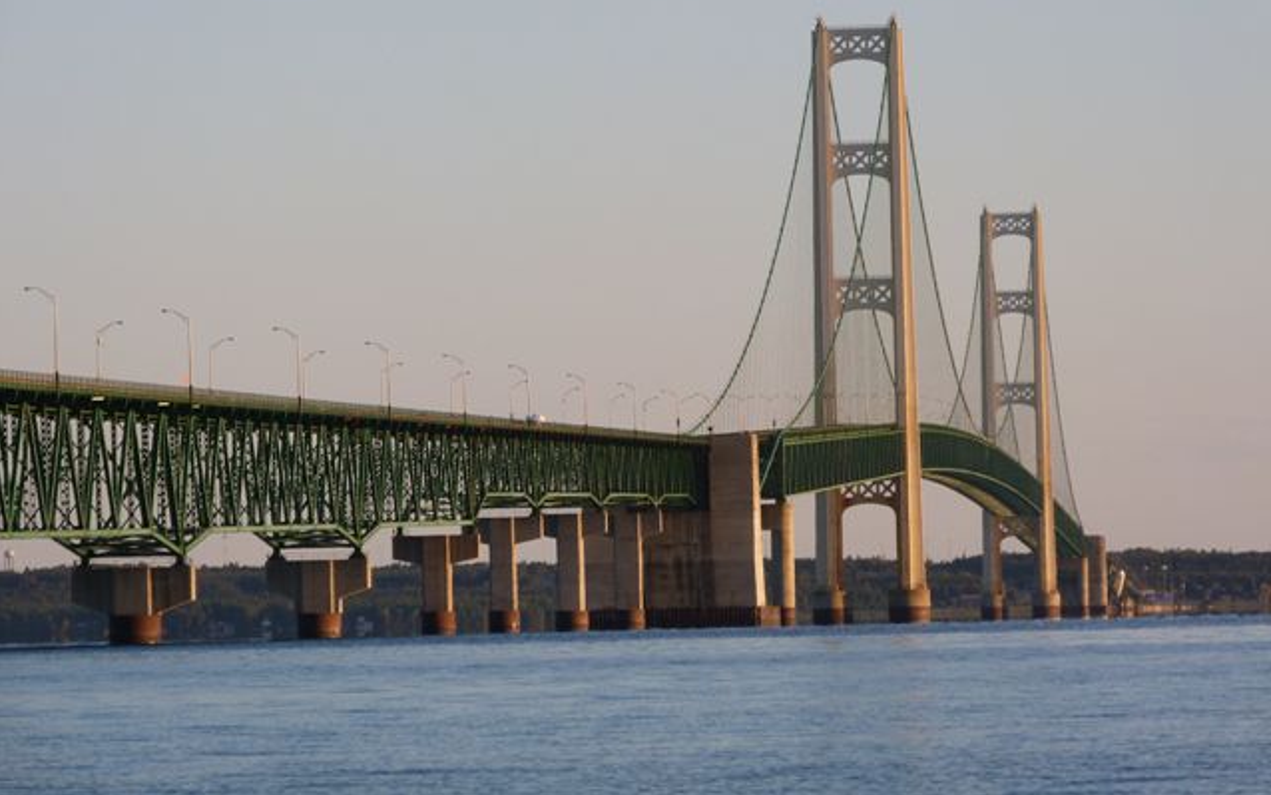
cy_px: 351
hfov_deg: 8.4
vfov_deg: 5.2
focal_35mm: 251
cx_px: 636
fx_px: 8696
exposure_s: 1/250
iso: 80
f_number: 4
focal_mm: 42.4
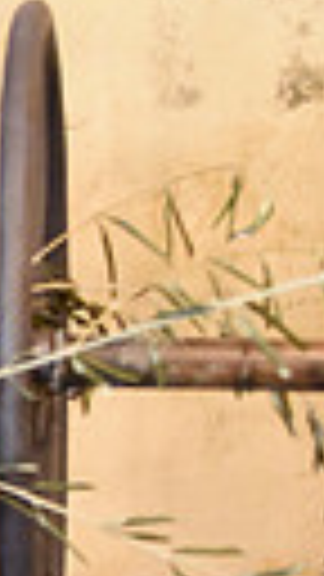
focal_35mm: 166
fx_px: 2535
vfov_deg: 12.6
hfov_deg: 7.1
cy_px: 698
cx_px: -268
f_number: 3.2
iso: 7200
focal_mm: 35
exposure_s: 1/125
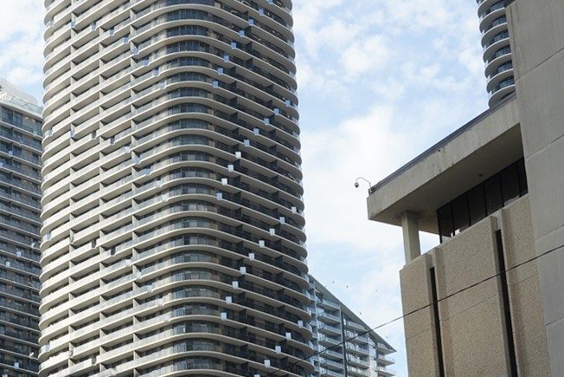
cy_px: 252
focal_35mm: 92
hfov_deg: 22.0
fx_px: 1442
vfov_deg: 14.8
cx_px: 183
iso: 400
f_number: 18
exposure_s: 1/100
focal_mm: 30
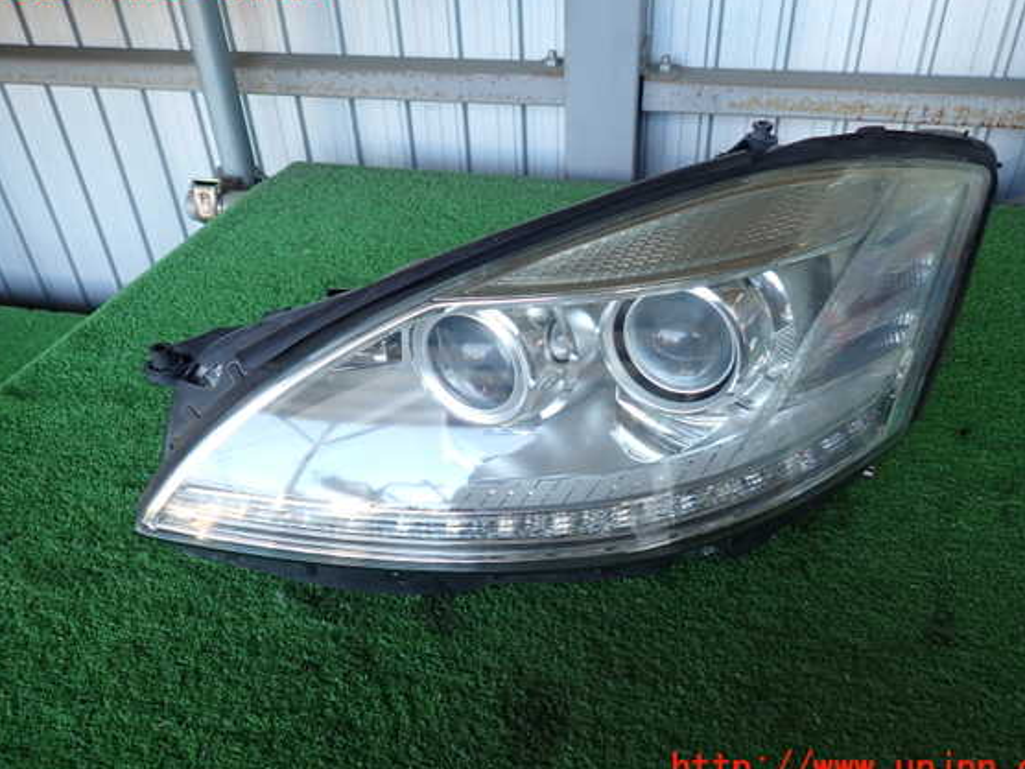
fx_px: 799
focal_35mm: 27
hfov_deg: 65.3
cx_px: 535
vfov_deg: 51.4
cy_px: 378
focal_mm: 4.5
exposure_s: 1/60
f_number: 2
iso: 100
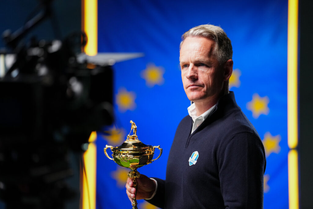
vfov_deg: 9.7
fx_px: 1226
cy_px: 104
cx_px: 156
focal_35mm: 141
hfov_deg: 14.5
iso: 2000
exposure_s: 1/500
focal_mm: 141
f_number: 2
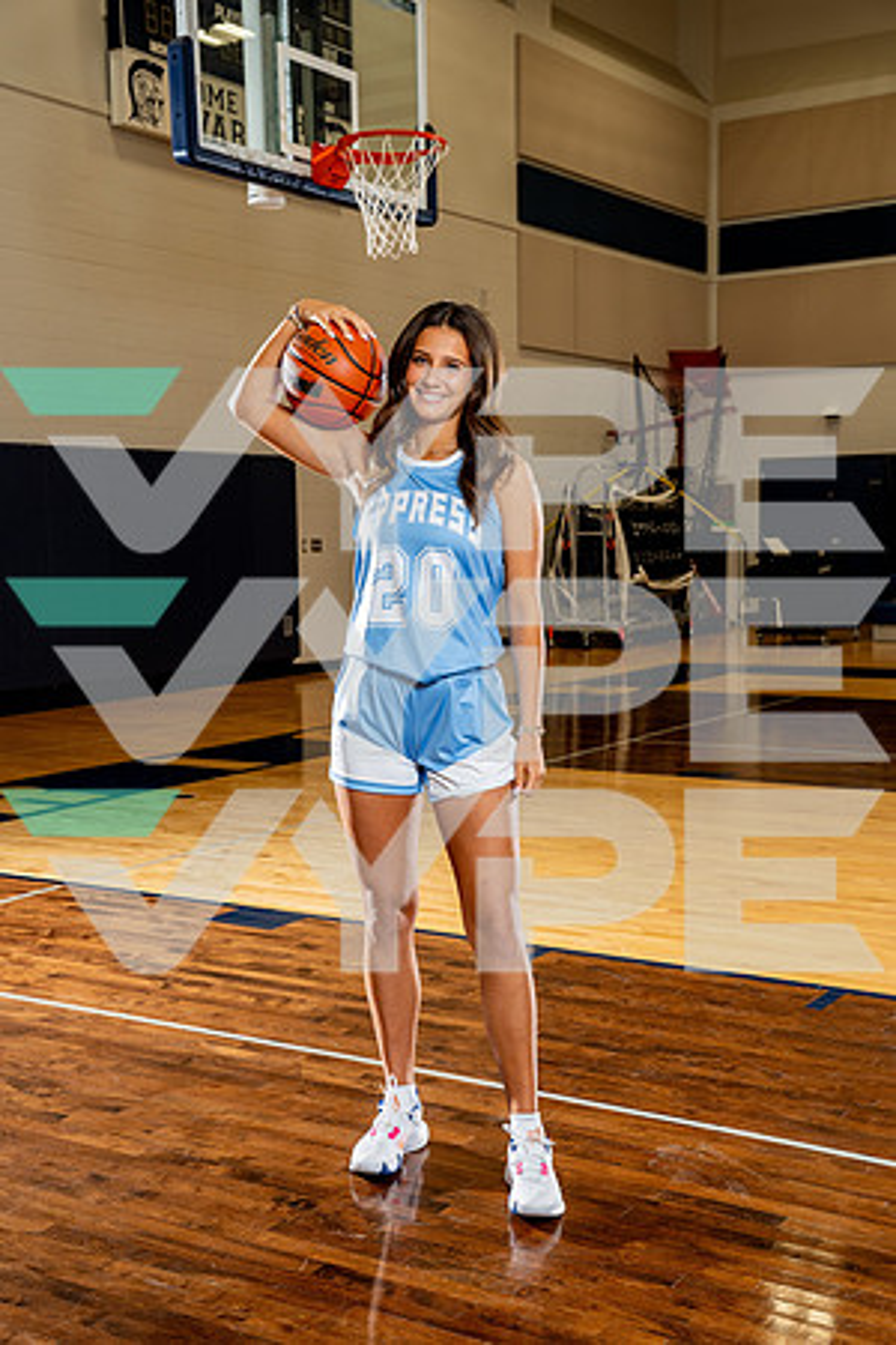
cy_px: 672
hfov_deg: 29.9
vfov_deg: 43.6
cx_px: 448
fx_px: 1680
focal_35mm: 45
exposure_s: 1/250
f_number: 5.6
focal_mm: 45
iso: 400
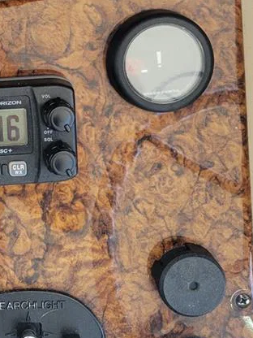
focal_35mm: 75
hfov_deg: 18.4
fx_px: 731
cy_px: 31
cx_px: -71
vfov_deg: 25.2
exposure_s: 1/120
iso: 64
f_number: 1.8
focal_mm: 5.4
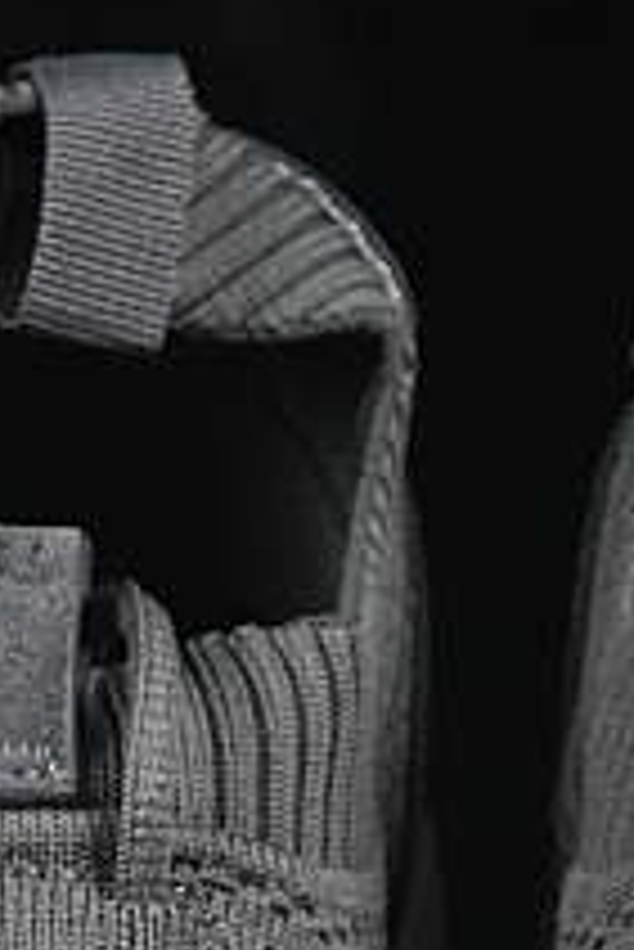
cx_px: 445
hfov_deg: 3.6
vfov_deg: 5.3
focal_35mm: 384
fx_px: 10127
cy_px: 1522
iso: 160
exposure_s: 1/80
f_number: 7.1
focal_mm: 50
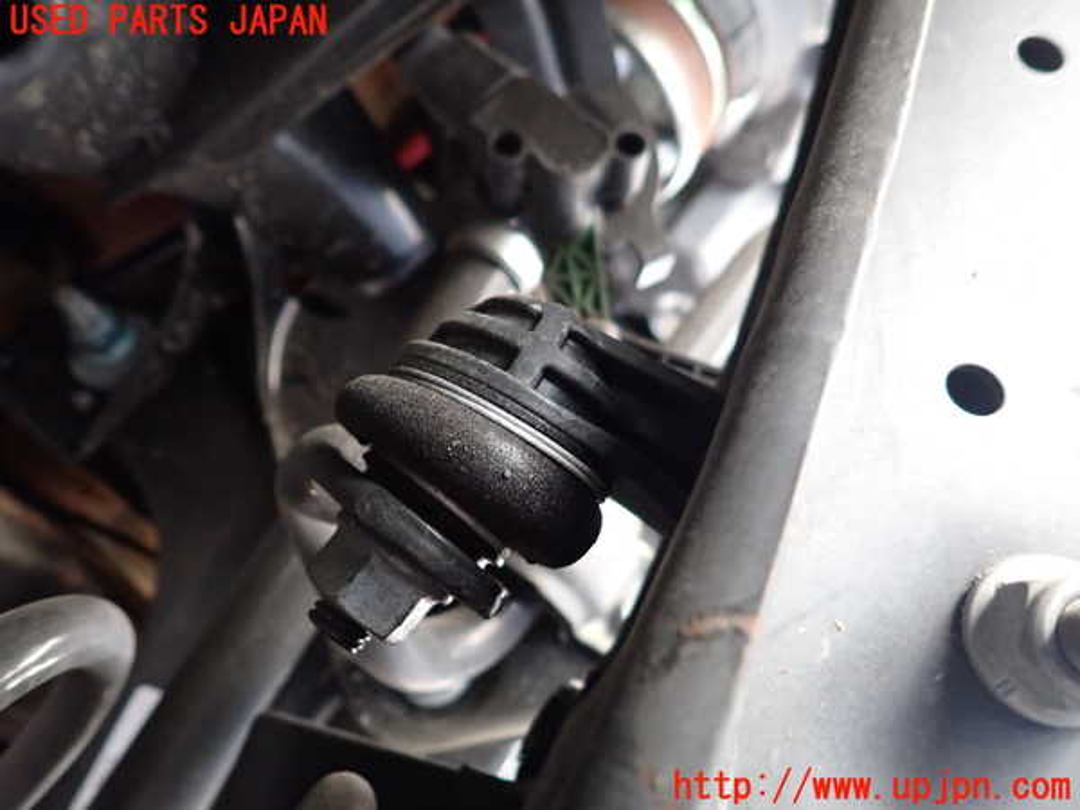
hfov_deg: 69.4
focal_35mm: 25
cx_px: 540
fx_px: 780
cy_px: 405
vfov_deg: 54.9
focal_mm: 4.5
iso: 500
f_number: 2
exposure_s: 1/30
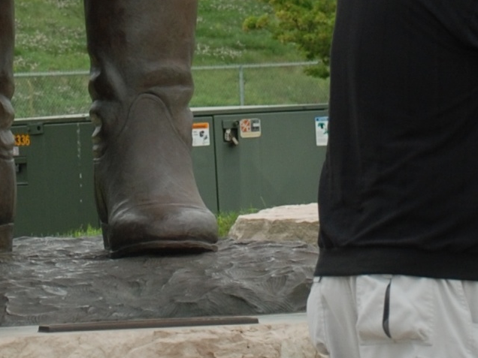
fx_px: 5827
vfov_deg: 3.5
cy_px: -325
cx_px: 107
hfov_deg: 4.7
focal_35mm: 422
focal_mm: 48
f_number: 6.3
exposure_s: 1/200
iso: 100
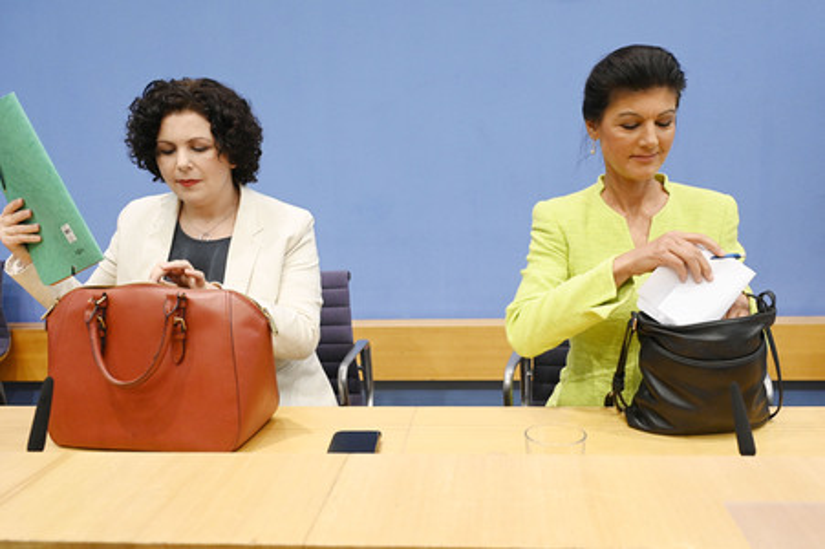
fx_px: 653
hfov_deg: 64.6
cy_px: 274
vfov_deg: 45.6
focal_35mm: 28
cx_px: 412
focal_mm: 28.5
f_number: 5.6
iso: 5000
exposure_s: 1/640
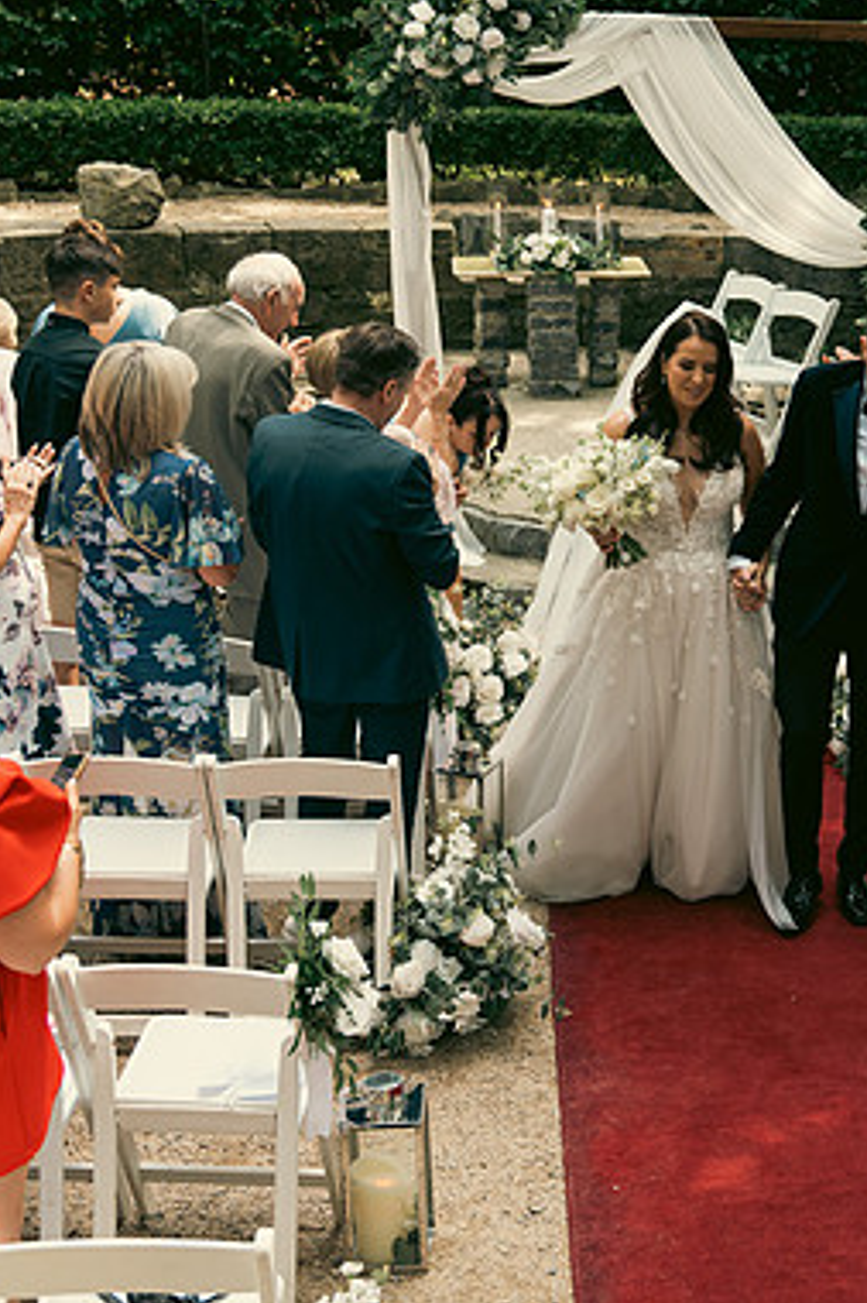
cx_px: 826
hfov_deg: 22.6
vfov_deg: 34.5
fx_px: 2097
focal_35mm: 58
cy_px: 653
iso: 250
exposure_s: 1/200
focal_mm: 38
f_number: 3.5
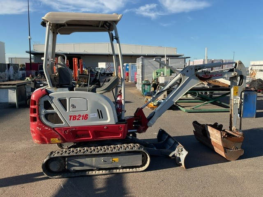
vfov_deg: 48.2
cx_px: 132
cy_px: 98
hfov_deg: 61.7
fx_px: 220
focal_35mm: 29
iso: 16
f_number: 1.8
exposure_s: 1/1168
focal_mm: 3
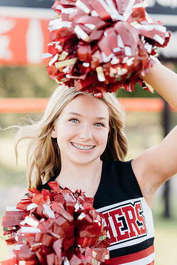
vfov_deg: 23.9
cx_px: 88
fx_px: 627
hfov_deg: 16.1
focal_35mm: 85
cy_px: 132
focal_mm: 85
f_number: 2.8
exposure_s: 1/500
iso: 200
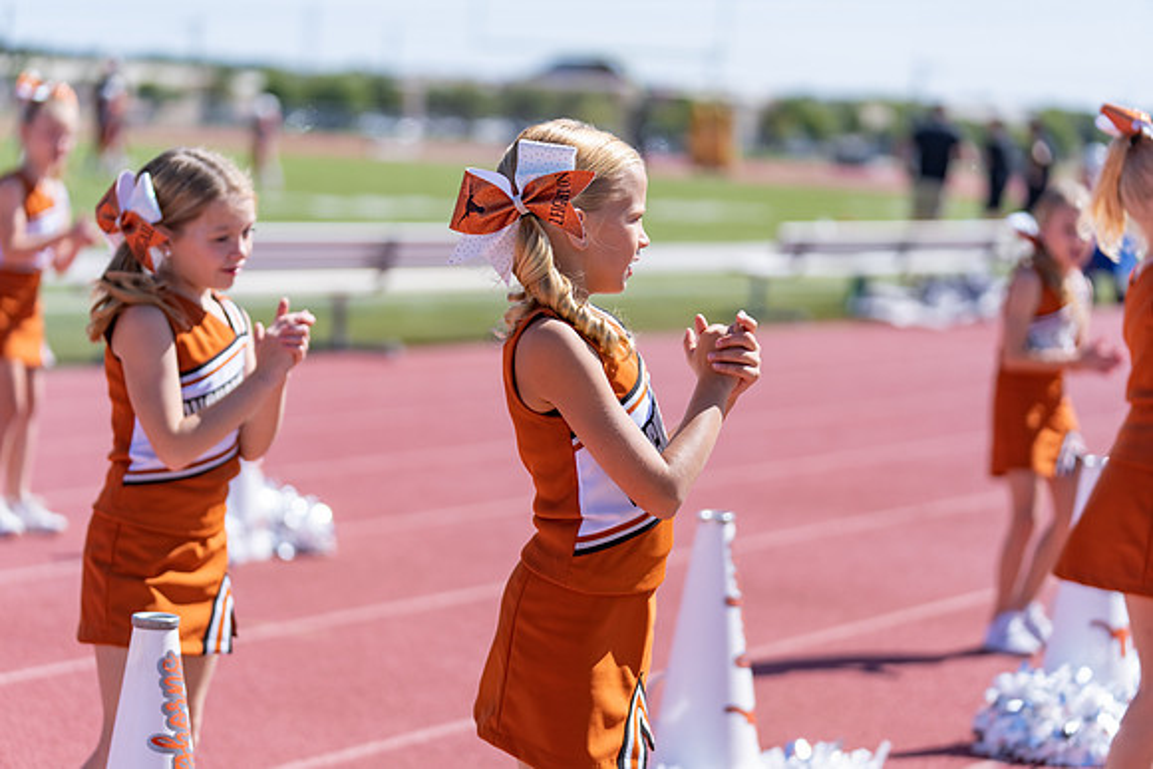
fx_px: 3203
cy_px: 384
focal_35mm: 100
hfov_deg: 20.4
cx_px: 576
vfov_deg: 13.7
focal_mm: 100
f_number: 2.8
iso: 100
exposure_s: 1/1600
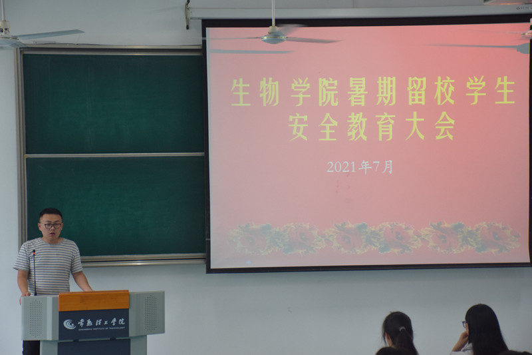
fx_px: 1330
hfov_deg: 22.6
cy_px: 178
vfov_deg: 15.2
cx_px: 266
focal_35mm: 90
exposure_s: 1/100
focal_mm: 60
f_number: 5
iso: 1600
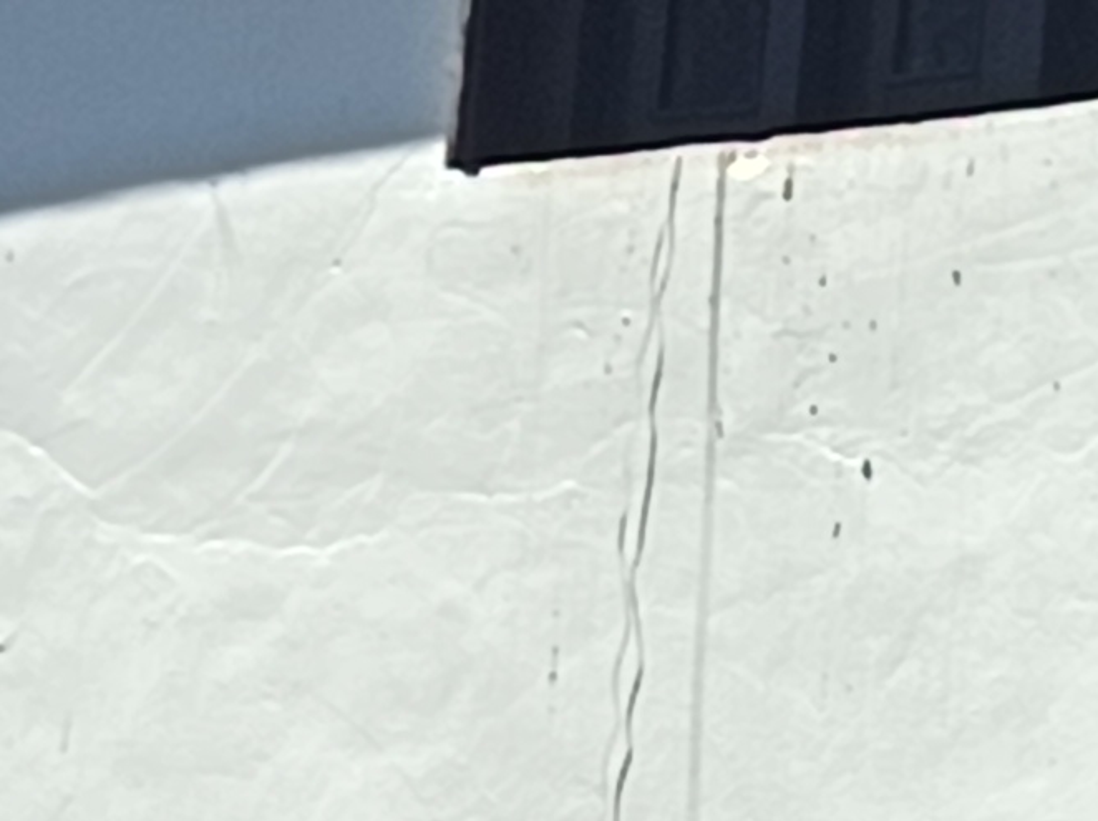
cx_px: 2796
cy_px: 1340
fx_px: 8618
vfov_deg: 5.4
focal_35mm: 272
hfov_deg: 6.8
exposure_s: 1/782
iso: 101
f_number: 1.75
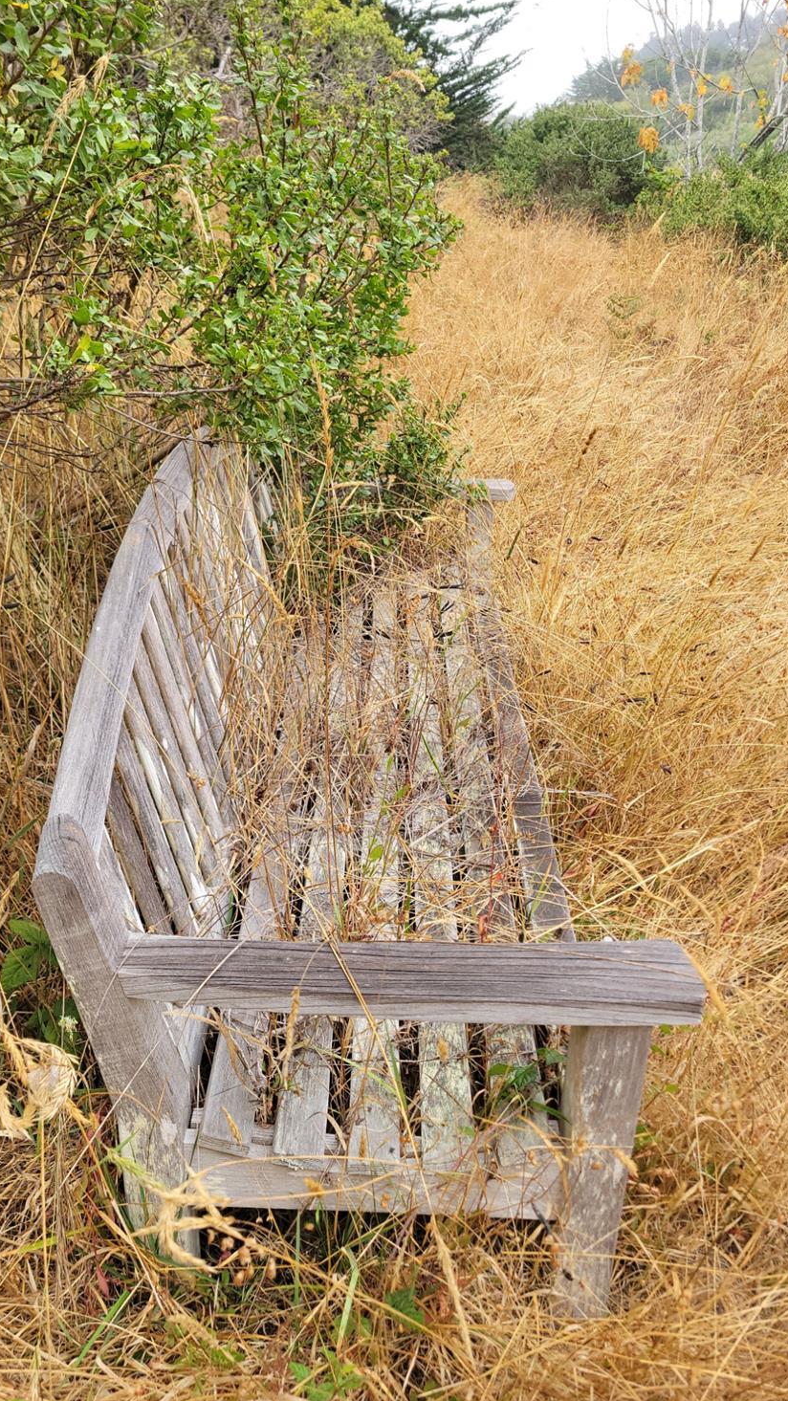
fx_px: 1077
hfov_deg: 40.1
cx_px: 336
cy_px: 711
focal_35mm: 29
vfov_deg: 66.1
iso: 40
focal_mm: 5.4
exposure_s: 1/201
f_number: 1.8
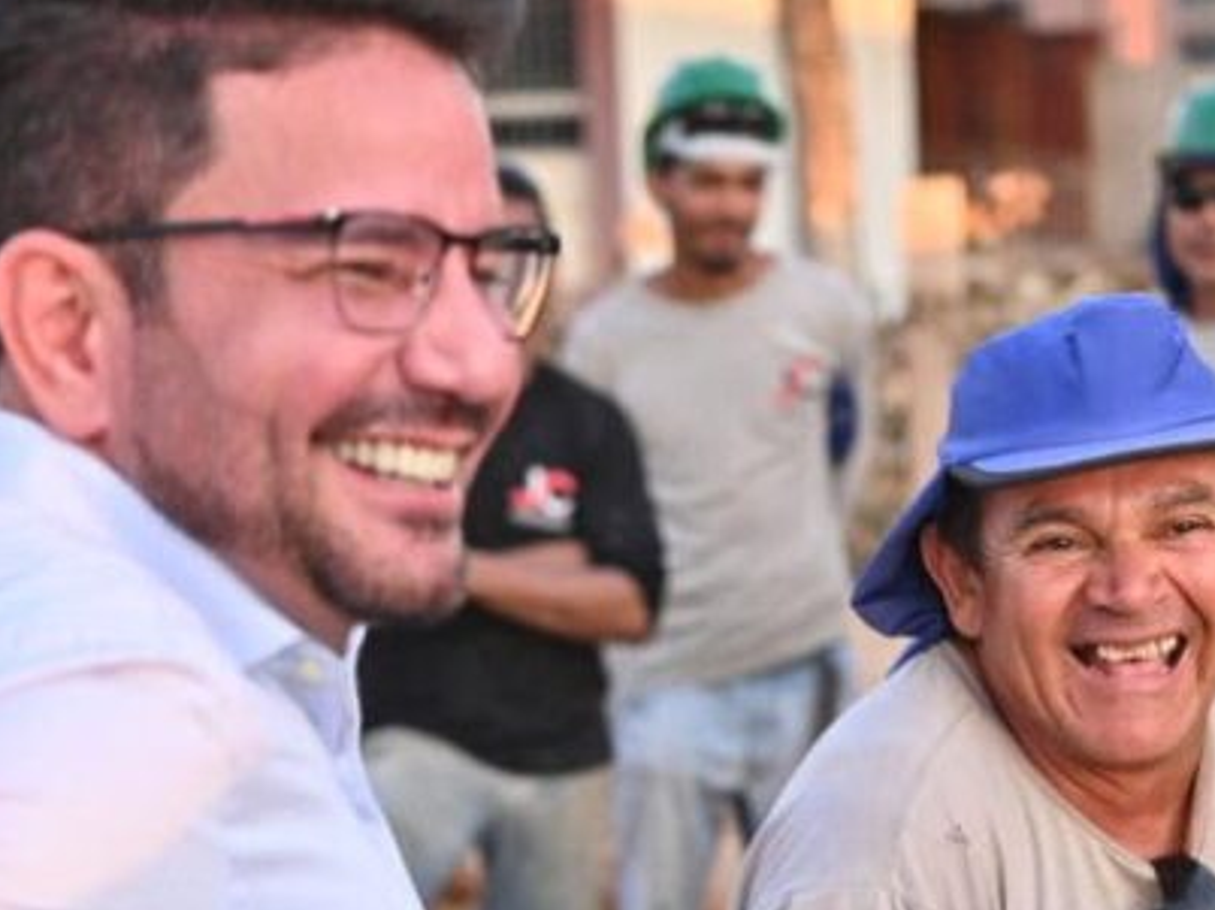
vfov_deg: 11.7
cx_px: 677
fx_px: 4420
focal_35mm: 126
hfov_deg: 15.6
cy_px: 824
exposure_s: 1/500
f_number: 2.2
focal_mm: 35
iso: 320
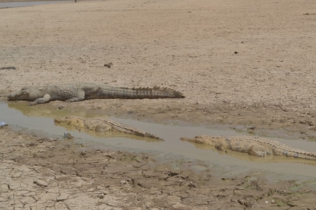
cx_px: 159
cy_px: 107
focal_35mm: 79
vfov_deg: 17.2
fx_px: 693
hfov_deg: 25.7
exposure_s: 1/200
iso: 800
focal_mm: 50
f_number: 32
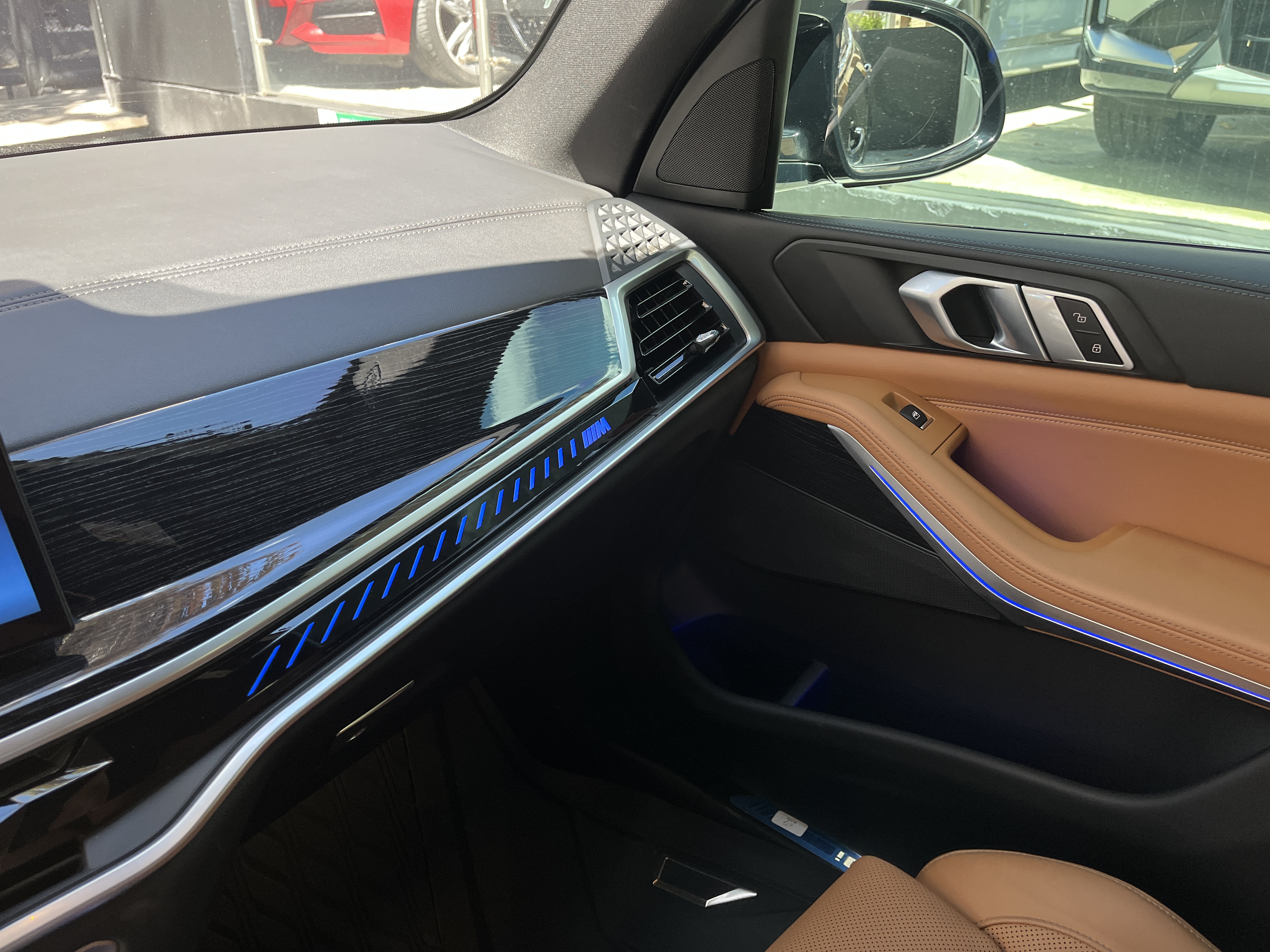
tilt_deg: -27.8
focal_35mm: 26
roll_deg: +0.1
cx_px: 635
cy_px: 476
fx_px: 954
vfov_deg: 53.1
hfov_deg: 67.3
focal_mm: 5.1
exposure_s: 1/114
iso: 125
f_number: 1.6
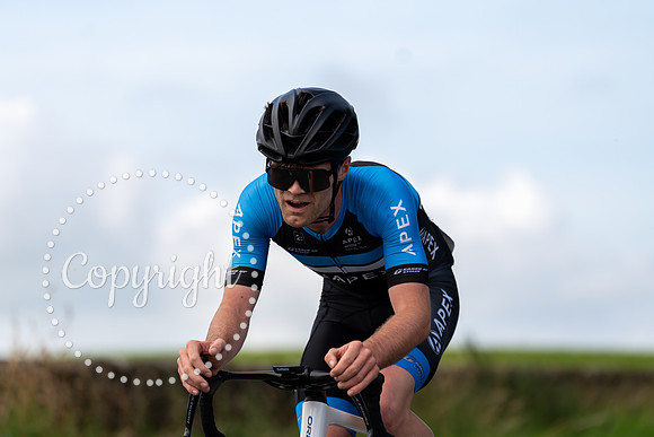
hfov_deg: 11.7
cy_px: 218
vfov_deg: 7.9
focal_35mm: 175
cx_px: 327
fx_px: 3180
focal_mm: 175
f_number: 3.5
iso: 100
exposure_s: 1/800
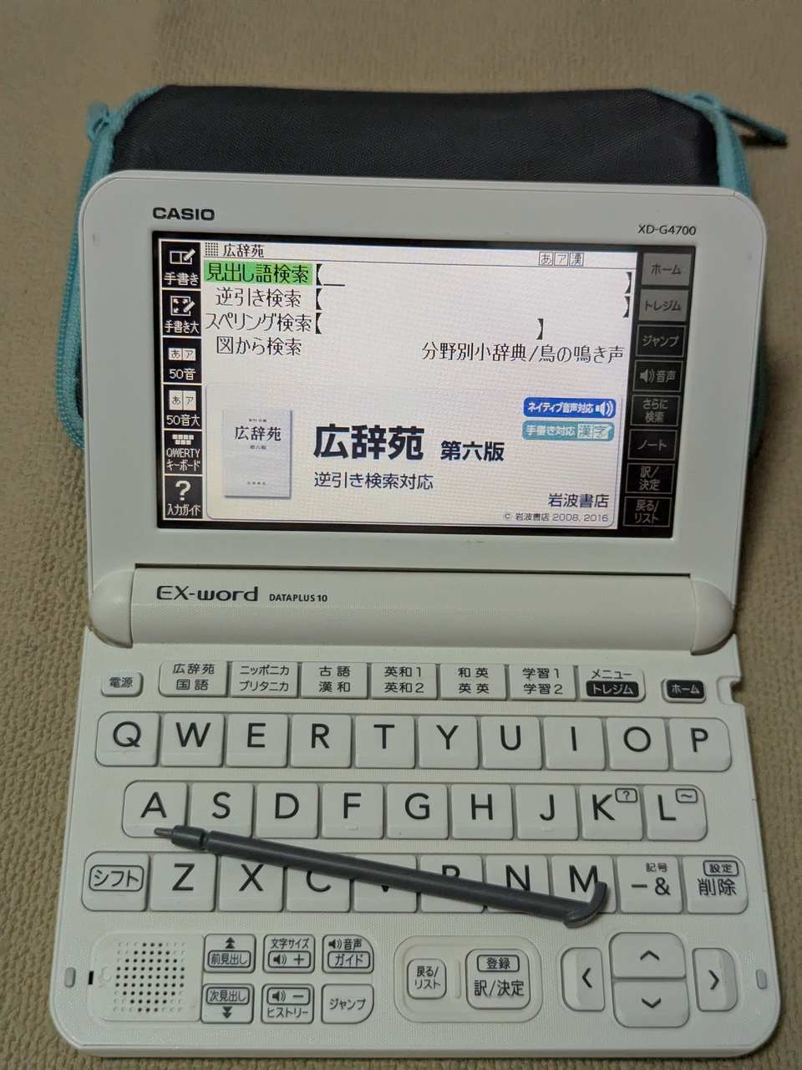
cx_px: 401
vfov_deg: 39.7
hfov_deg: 30.3
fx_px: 1483
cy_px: 535
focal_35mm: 48
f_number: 1.85
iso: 724
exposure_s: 1/224
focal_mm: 6.81
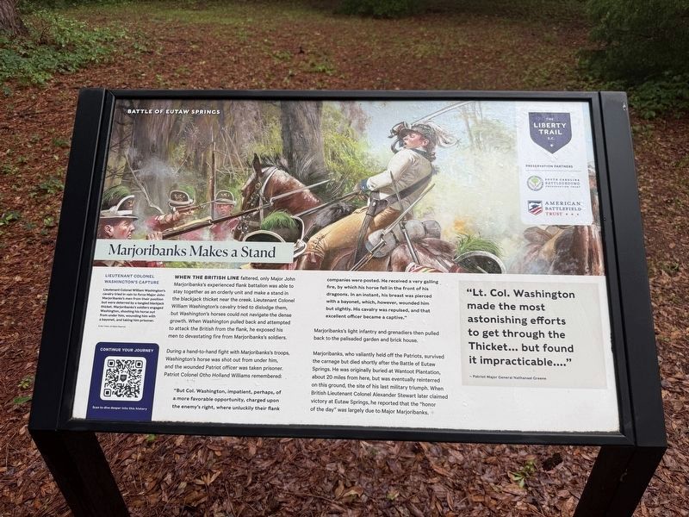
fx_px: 478
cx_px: 344
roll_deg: +0.1
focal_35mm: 24
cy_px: 258
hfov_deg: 71.6
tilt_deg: -32.7
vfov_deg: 56.8
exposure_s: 1/510
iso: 80
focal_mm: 6.76
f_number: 1.78
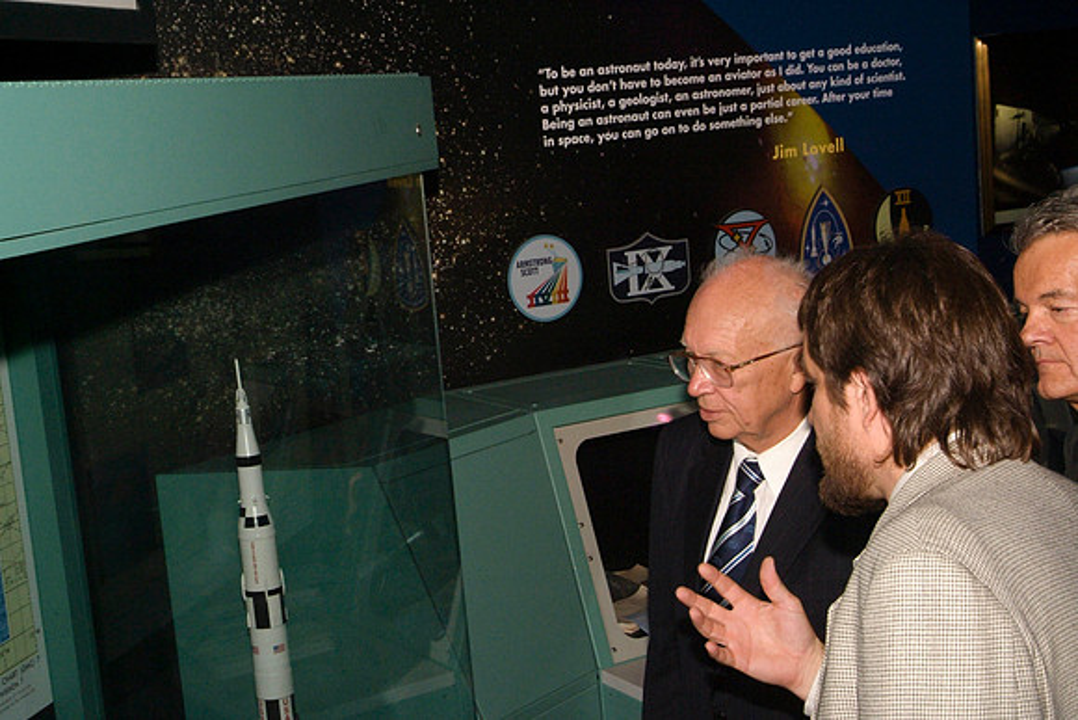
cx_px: 539
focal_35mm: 57
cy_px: 360
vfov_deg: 23.8
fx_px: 1707
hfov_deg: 35.0
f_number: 16
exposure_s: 1/125
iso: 1600
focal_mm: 38
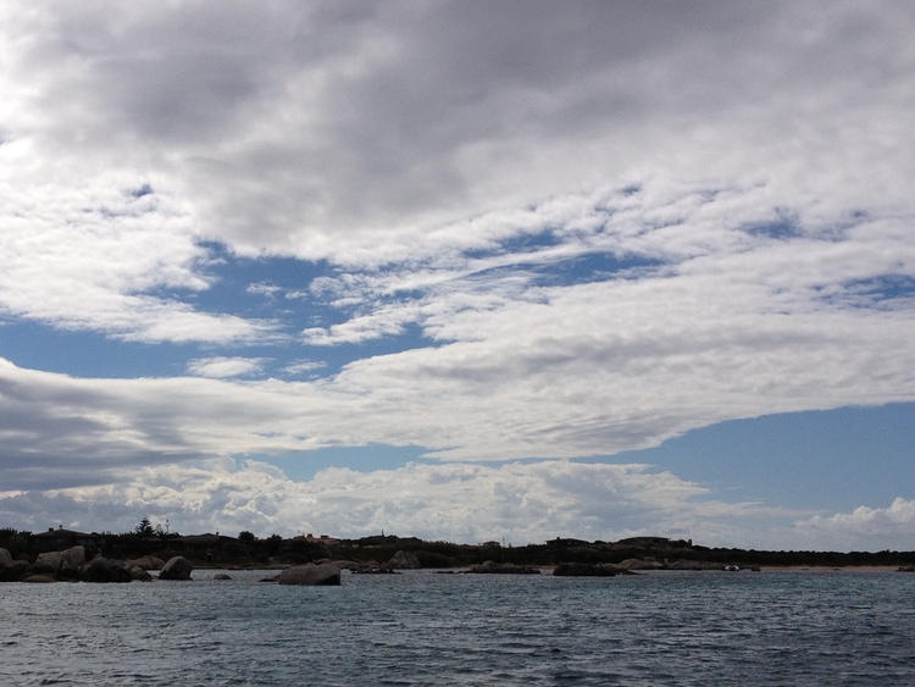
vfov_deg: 25.8
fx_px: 1481
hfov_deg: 34.2
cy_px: 504
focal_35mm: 56
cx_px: 371
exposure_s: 1/6135
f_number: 2.4
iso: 64
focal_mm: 4.28
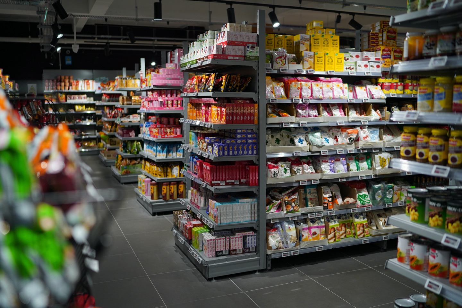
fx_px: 449
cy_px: 154
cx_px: 231
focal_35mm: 35
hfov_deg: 54.4
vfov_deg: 37.9
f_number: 1.8
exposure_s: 1/500
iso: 500
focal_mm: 35
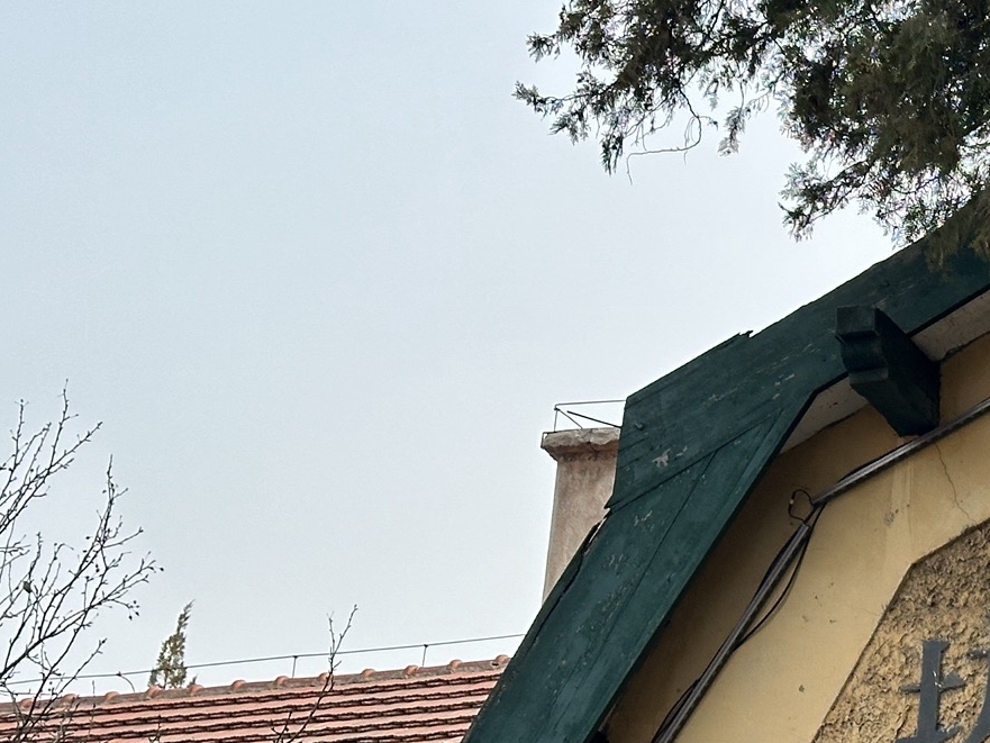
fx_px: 3118
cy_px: 256
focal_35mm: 109
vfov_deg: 13.6
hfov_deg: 17.5
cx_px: 1050
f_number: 1.78
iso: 64
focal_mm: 6.86
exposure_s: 1/2809
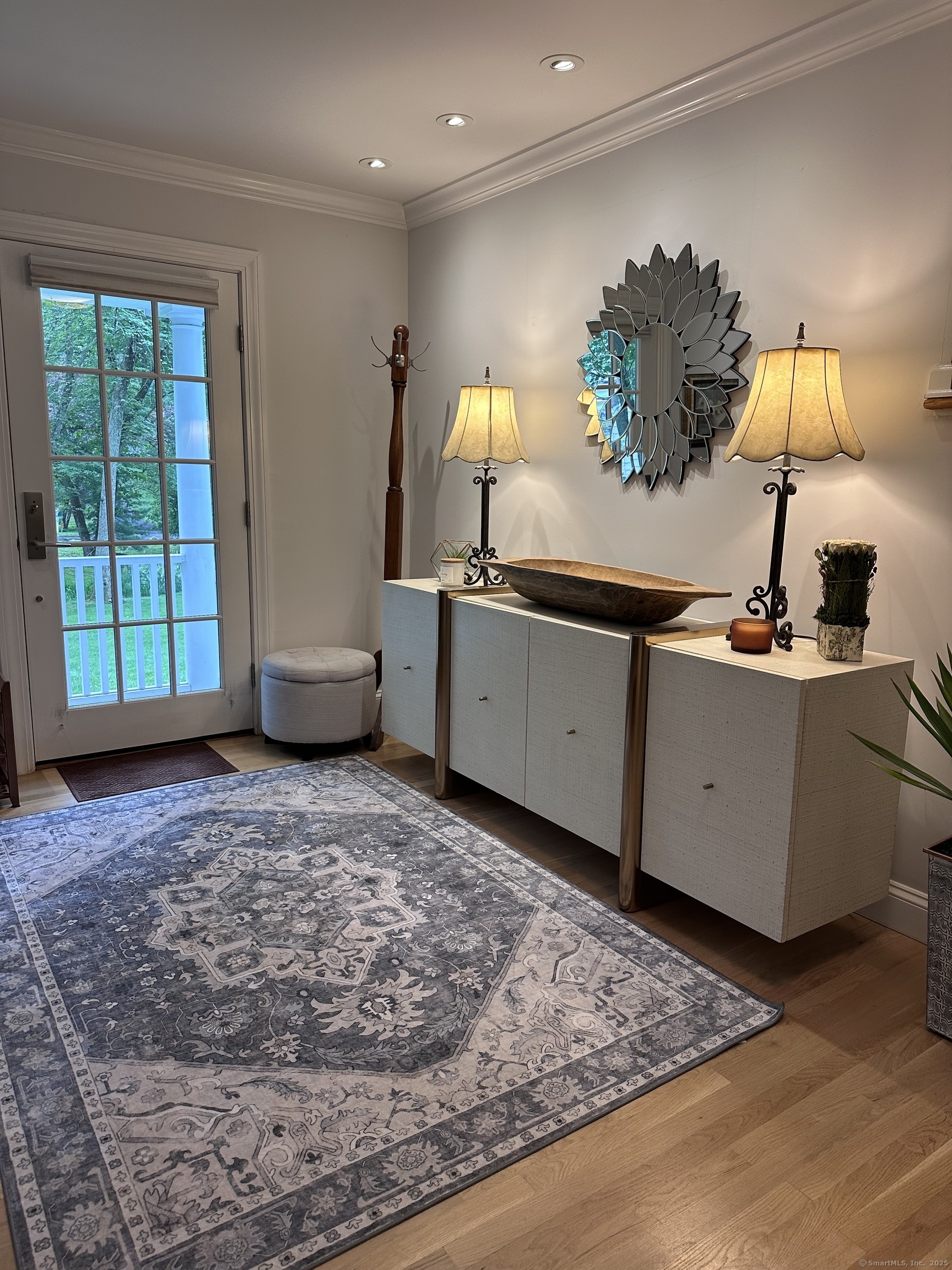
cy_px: 635
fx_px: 880
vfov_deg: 71.6
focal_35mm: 24
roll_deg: -1.8
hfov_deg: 56.8
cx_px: 476
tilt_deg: -10.1
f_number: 1.78
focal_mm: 6.86
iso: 160
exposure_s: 1/120
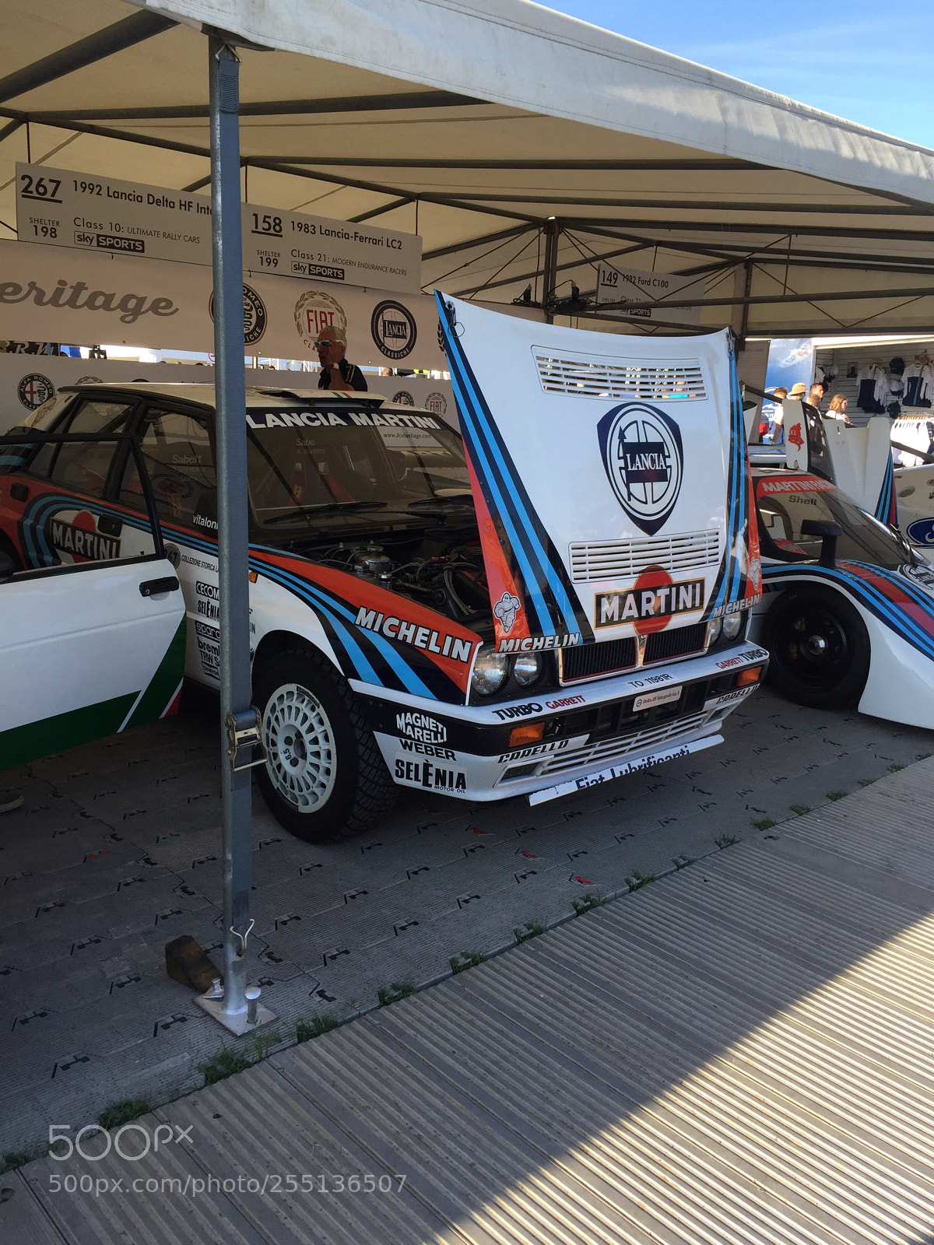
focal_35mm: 29
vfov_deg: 61.7
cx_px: 467
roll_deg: -0.9
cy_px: 622
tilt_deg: -10.4
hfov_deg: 48.2
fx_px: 1043
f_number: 2.2
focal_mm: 4.15
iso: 32
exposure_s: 1/542
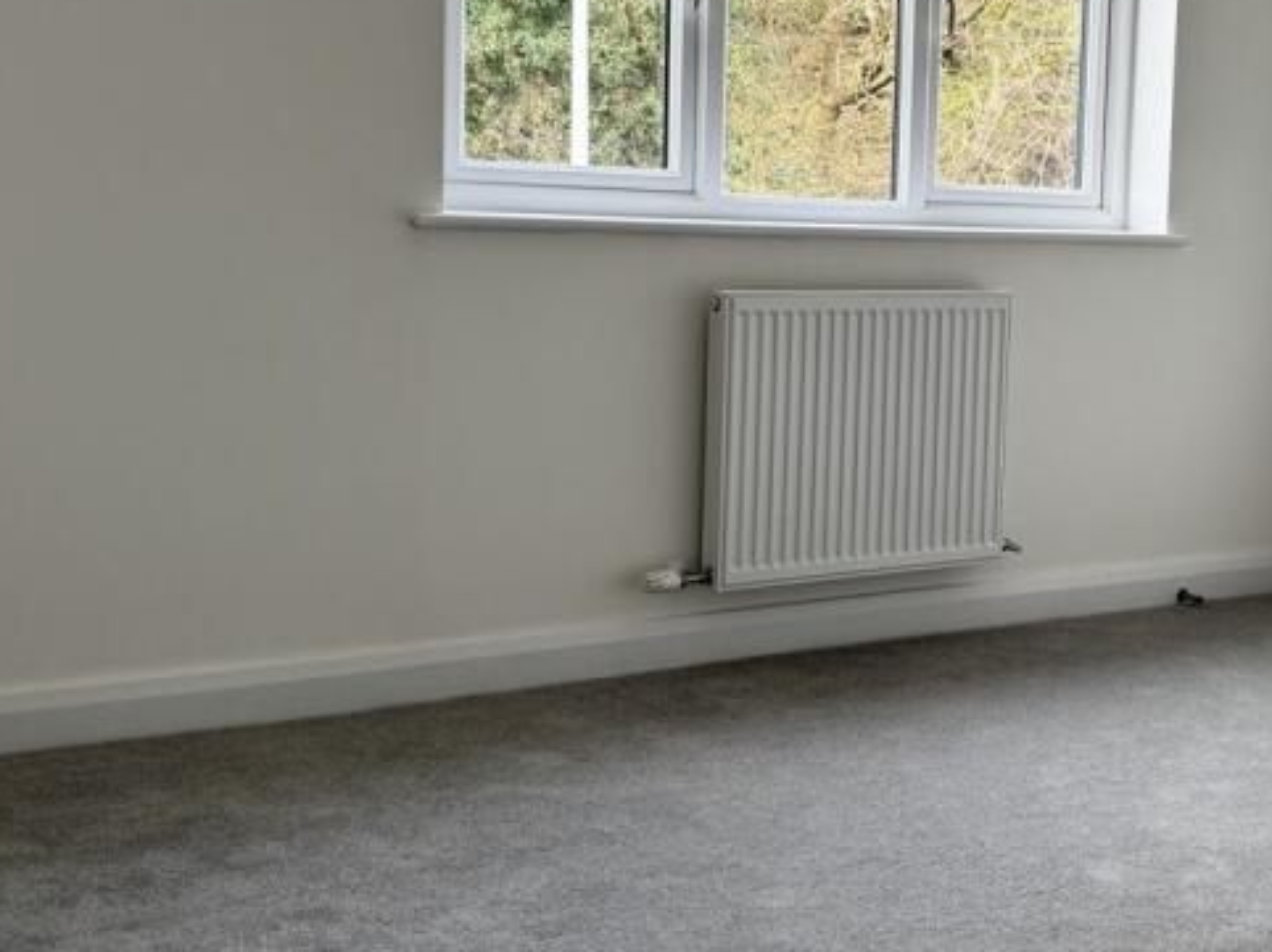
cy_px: 340
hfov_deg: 36.5
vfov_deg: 28.4
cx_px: 984
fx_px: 1873
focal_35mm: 51
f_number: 1.78
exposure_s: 1/192
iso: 64
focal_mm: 6.76
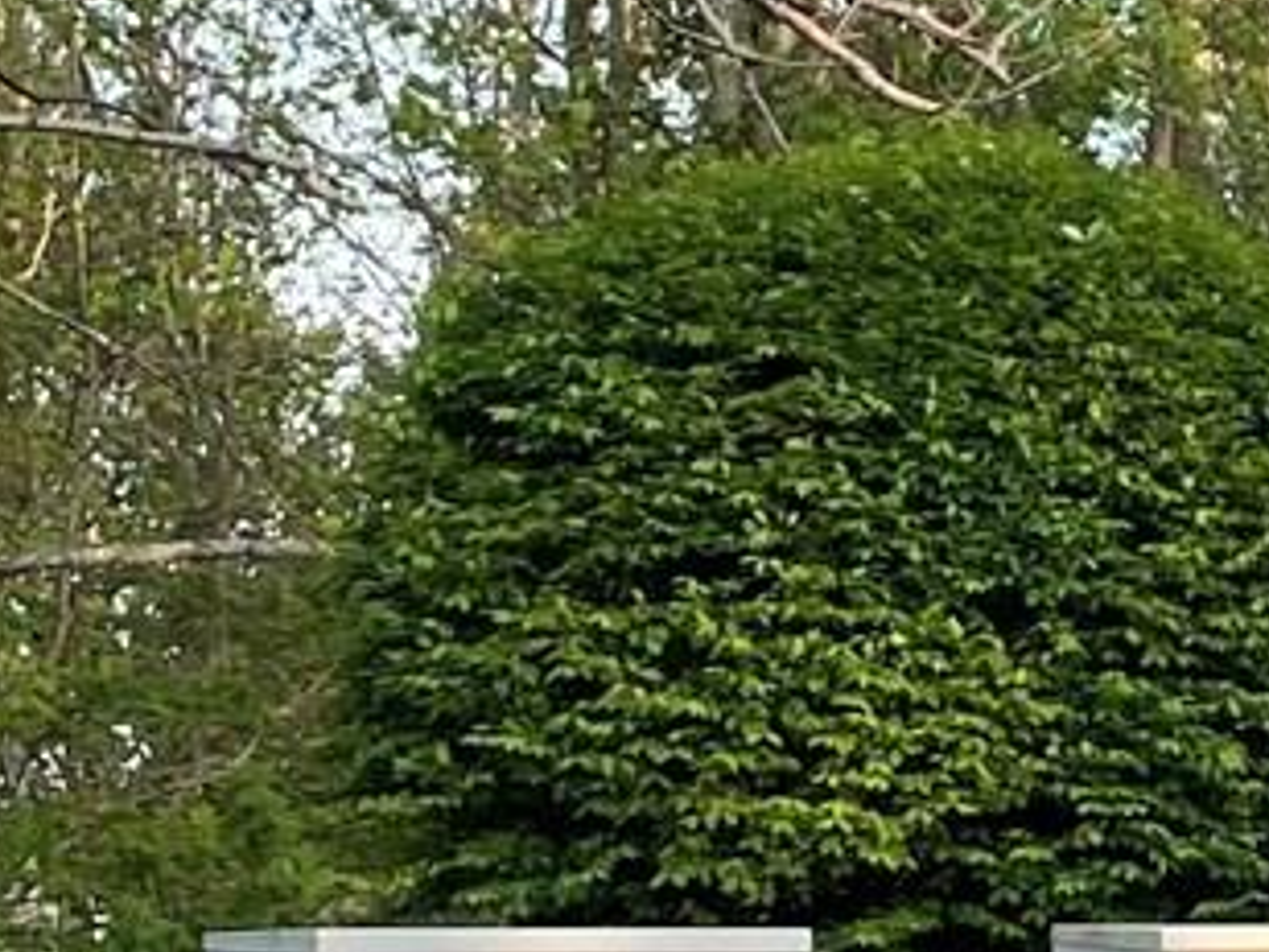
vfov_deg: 8.6
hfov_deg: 10.3
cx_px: 2740
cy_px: 593
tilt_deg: +4.3
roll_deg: -1.0
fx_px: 6342
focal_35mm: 173
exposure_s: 1/578
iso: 32
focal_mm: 4.2
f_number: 1.6
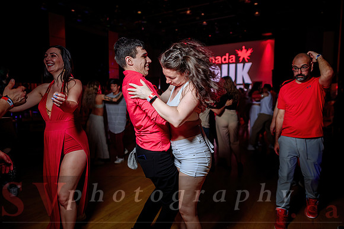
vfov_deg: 53.2
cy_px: 114
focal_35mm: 24
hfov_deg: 73.7
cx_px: 172
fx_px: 229
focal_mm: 24
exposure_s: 1/100
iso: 800
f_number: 1.8
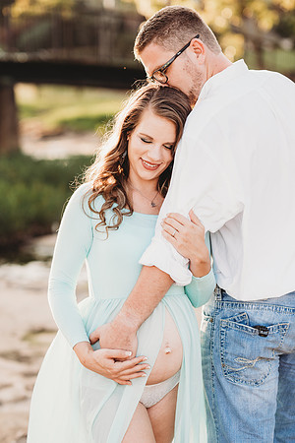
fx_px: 1045
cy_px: 222
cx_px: 148
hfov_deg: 16.1
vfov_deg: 23.9
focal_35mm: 85
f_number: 2.5
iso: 160
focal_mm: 85
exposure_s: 1/400
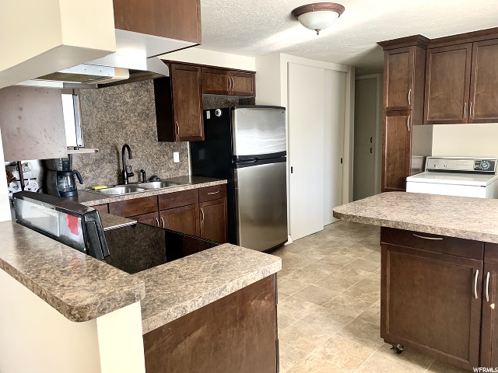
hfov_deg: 67.3
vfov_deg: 53.1
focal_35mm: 26
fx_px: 374
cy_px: 186
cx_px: 249
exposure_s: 1/60
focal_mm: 4.25
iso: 200
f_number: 1.8
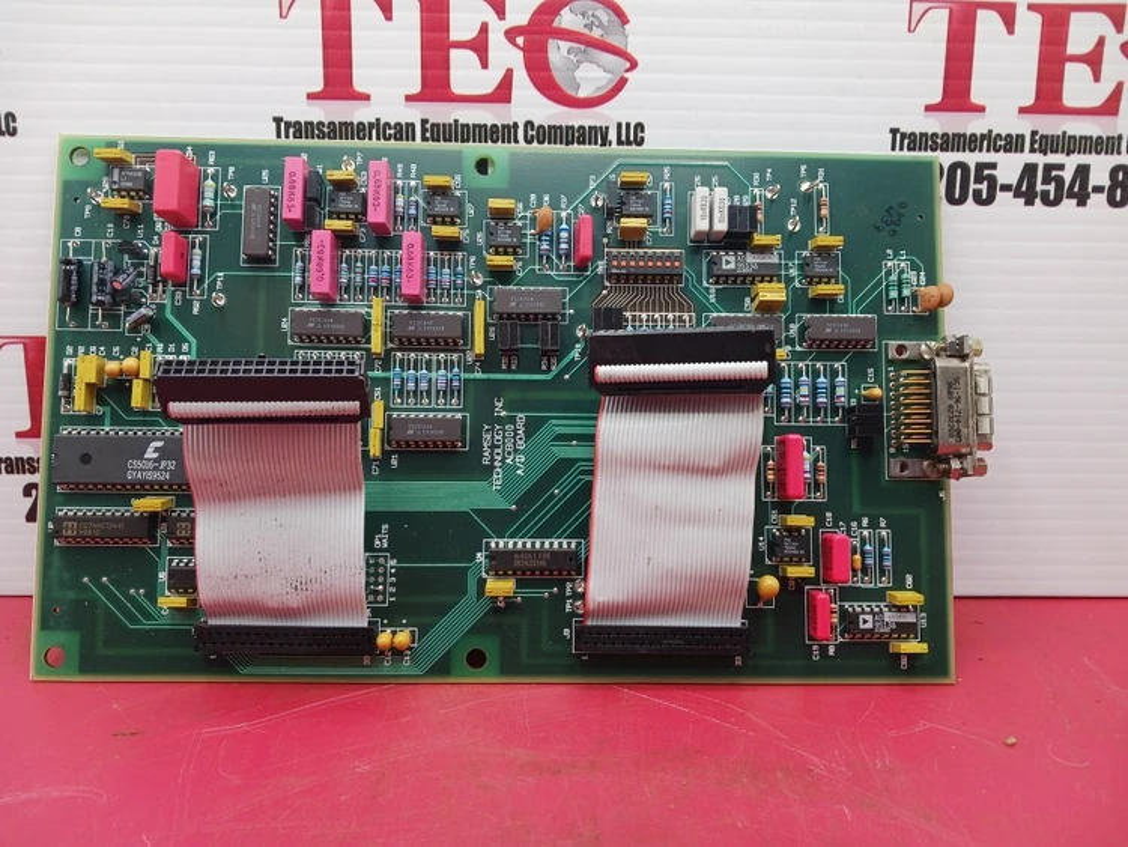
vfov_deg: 51.4
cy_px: 424
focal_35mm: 27
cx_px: 564
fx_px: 880
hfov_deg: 65.3
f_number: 1.8
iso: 40
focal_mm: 4
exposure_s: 1/60
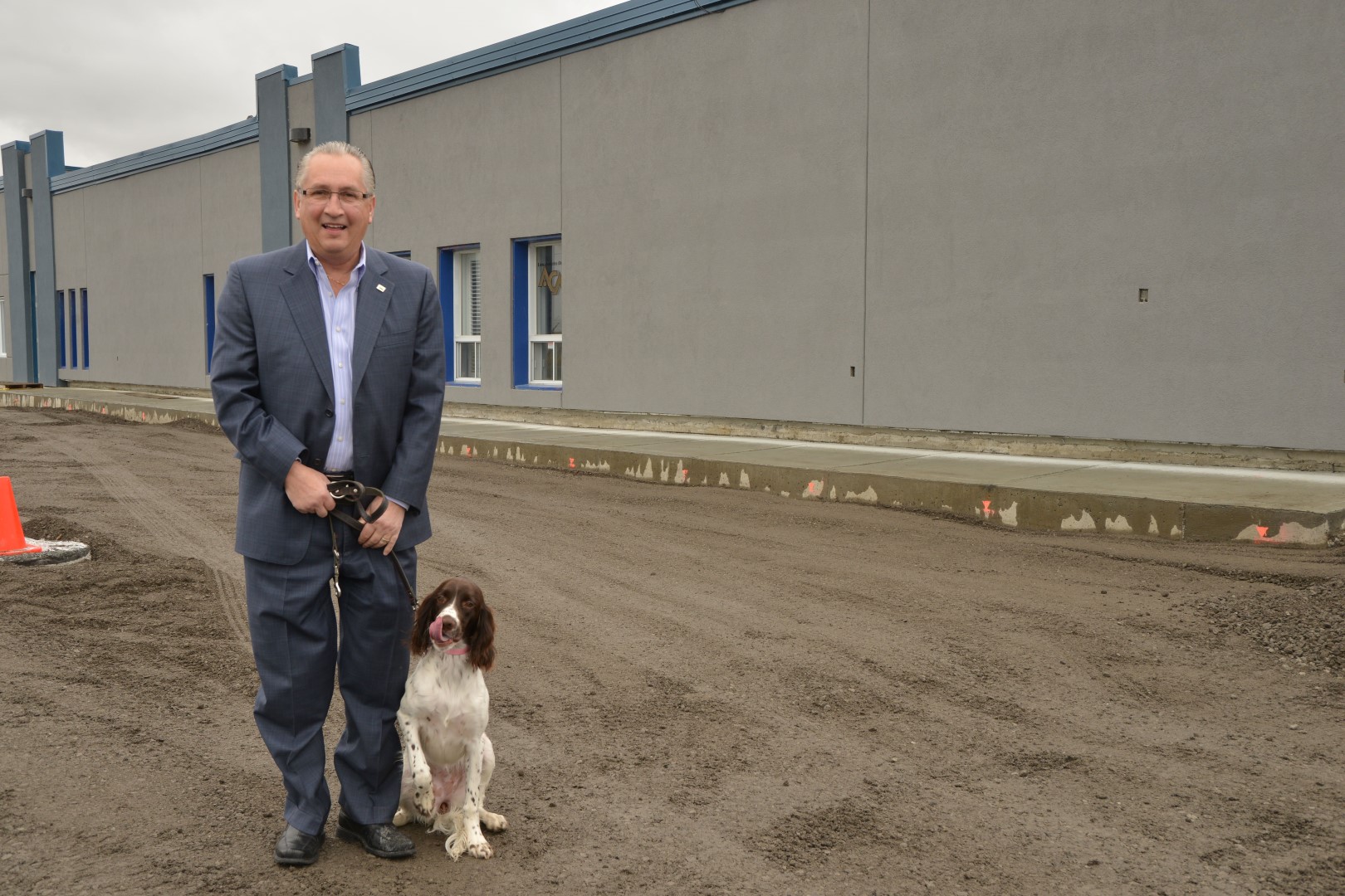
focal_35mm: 35
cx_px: 672
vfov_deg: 37.9
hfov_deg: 54.4
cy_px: 448
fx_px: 1308
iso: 320
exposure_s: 1/160
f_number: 10
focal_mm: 35
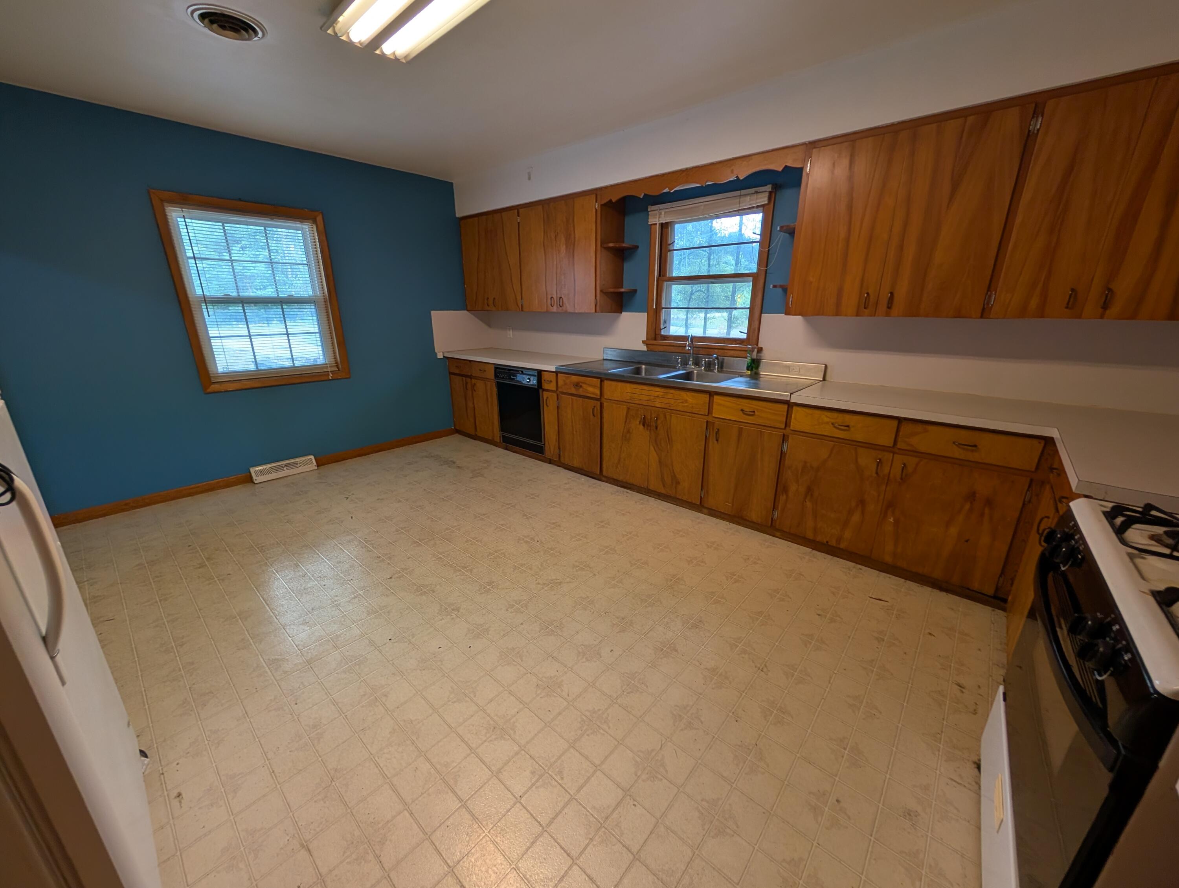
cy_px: 444
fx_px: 409
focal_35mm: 12
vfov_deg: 94.6
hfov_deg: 110.5
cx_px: 590
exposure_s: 1/68.6
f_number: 1.7
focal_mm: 2.02
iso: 67
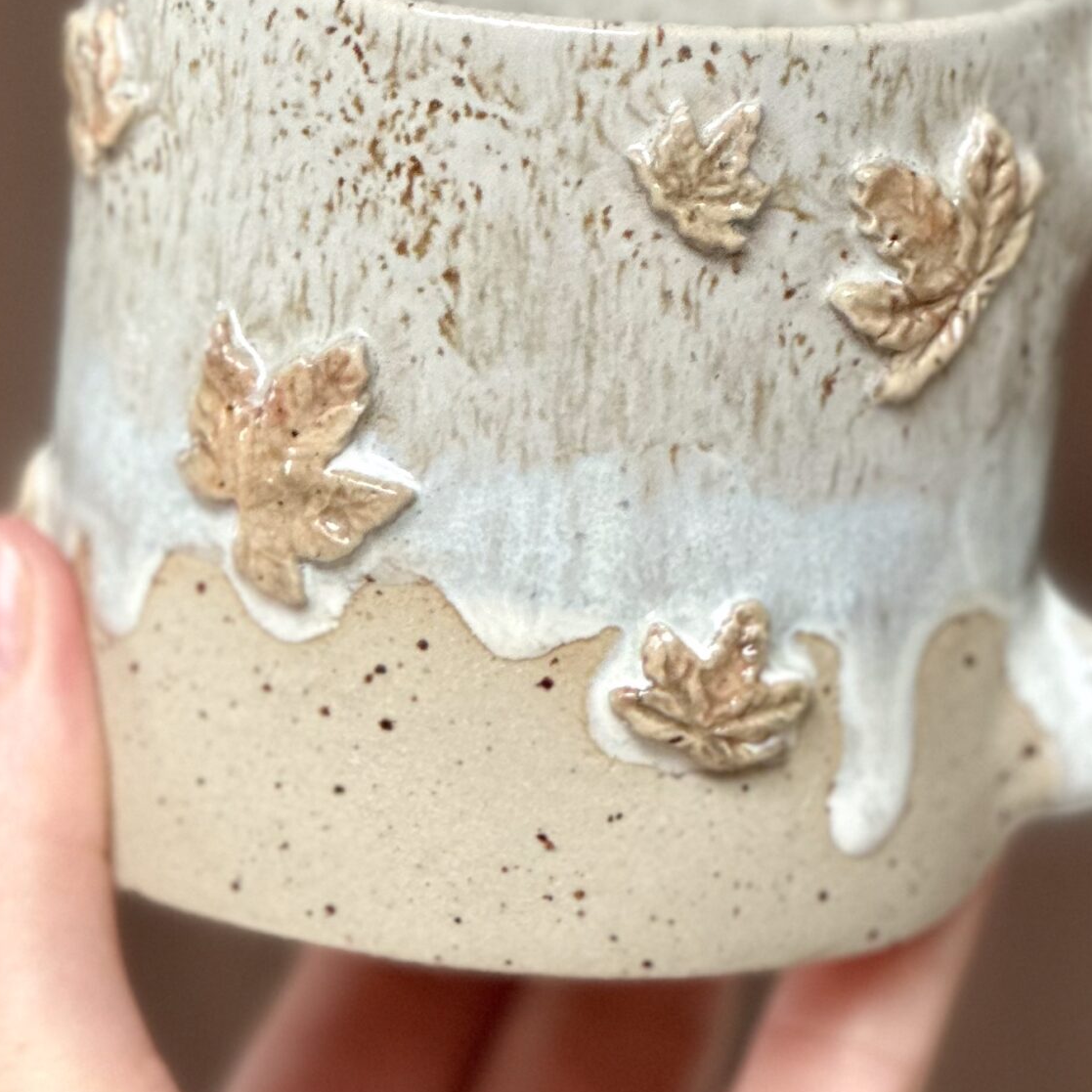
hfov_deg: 11.2
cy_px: 317
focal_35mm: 156
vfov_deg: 11.2
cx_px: 758
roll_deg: +5.3
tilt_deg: -11.1
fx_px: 5568
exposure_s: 1/121
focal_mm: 9
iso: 200
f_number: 2.8
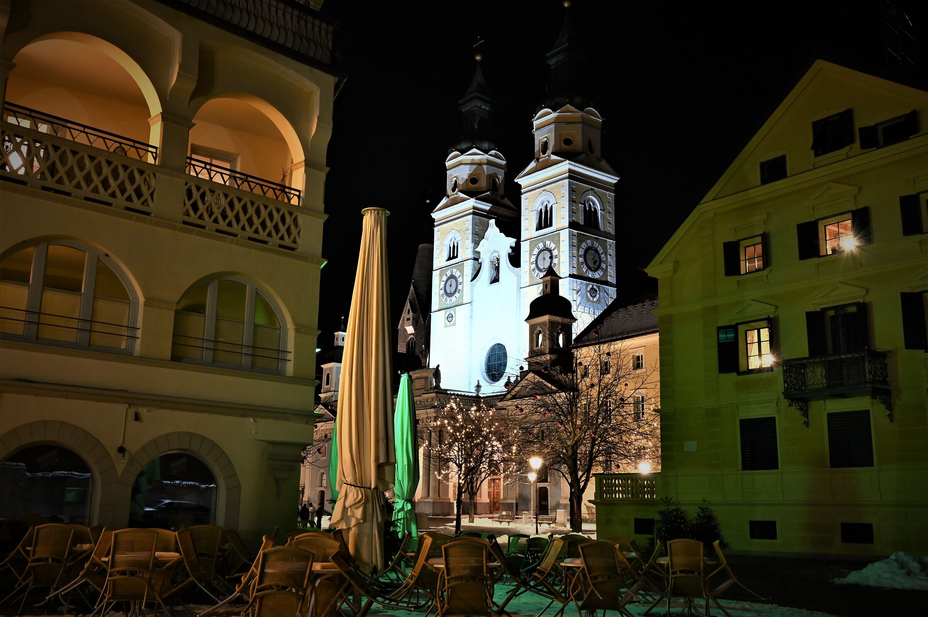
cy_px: 308
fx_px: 902
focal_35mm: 35
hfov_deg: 54.5
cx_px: 464
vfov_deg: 37.8
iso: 1600
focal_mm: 35
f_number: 16
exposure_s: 1.6
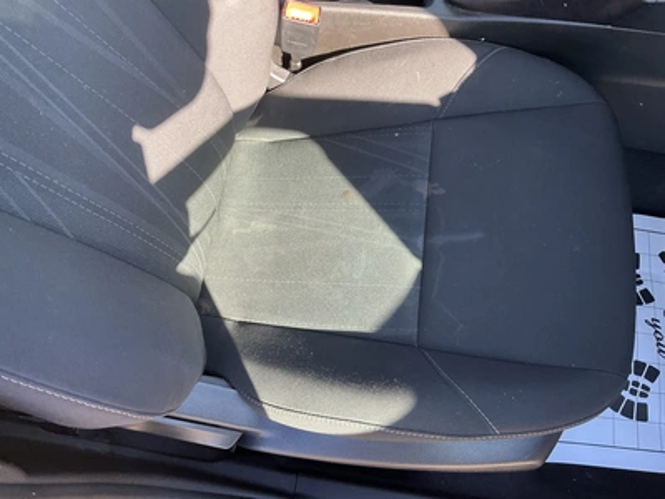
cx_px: 332
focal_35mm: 29
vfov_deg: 48.2
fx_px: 557
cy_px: 250
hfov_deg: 61.7
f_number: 1.8
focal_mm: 3
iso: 50
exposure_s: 1/122
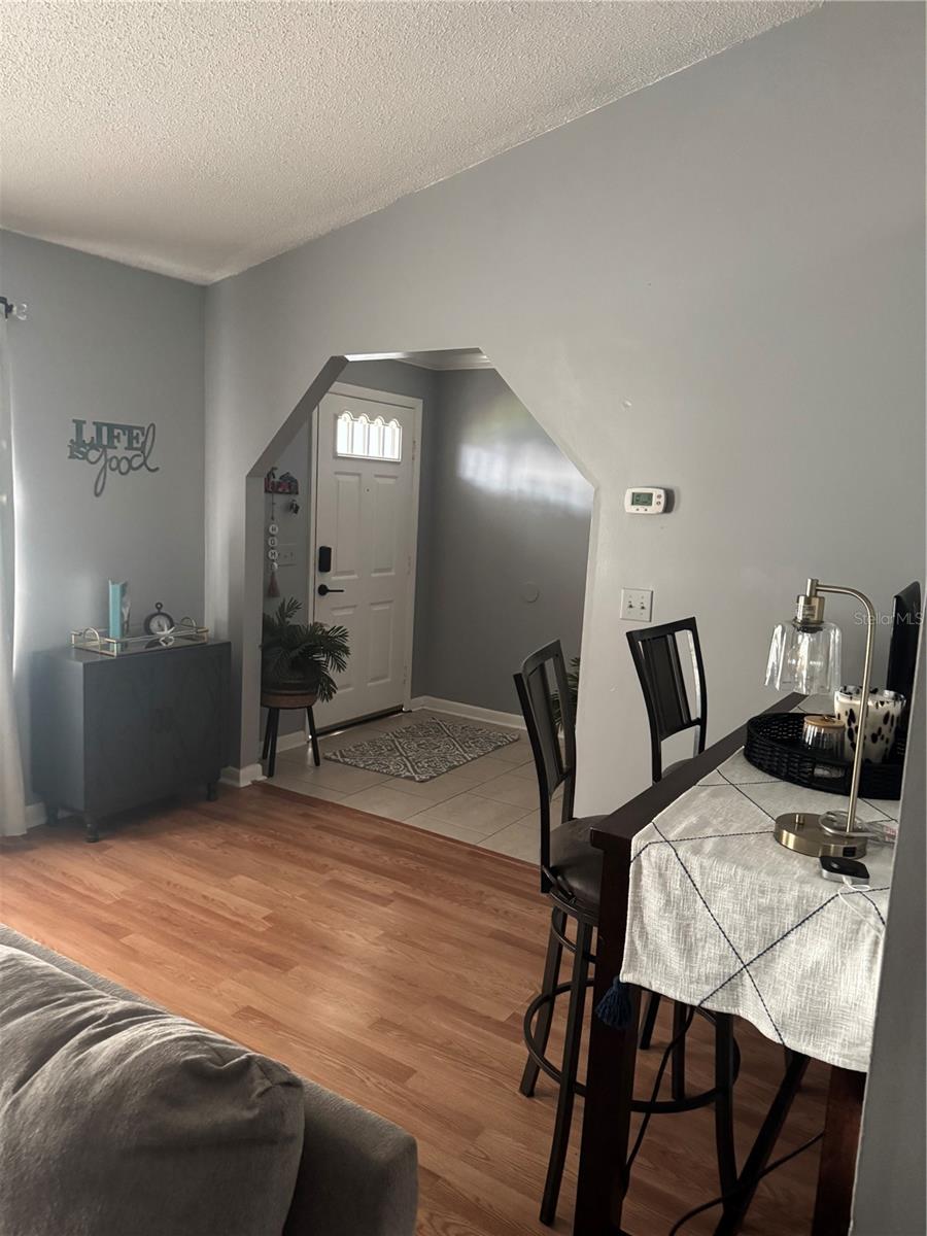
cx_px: 464
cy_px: 618
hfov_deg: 56.8
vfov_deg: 71.6
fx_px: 857
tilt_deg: -8.7
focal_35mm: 24
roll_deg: -2.9
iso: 800
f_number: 1.78
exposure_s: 1/54
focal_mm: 6.76
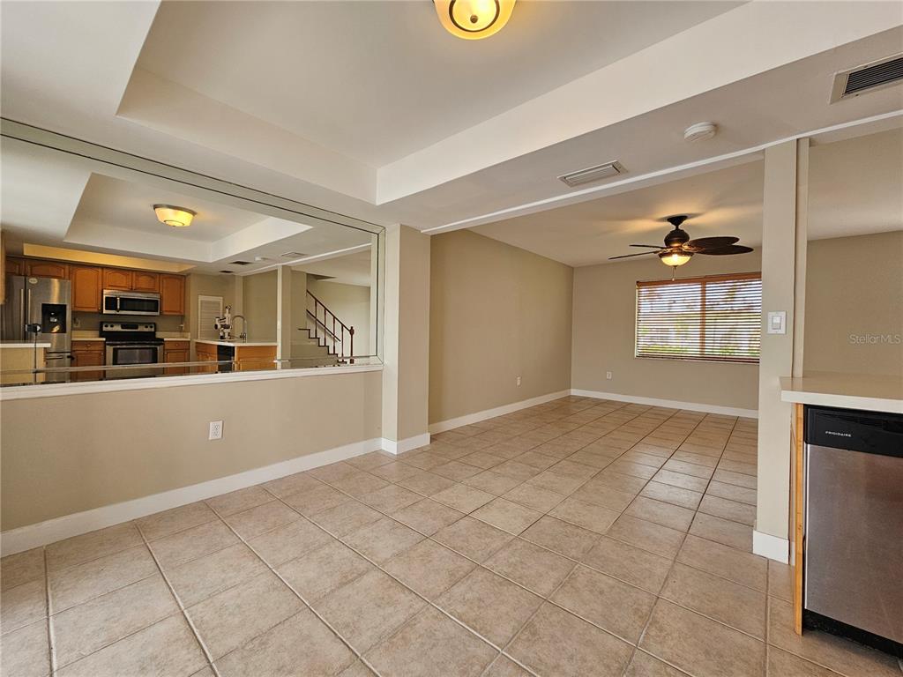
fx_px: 339
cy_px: 338
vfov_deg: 89.9
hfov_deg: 106.2
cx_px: 452
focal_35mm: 13
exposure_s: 1/60
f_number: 2.2
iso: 64
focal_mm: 2.2
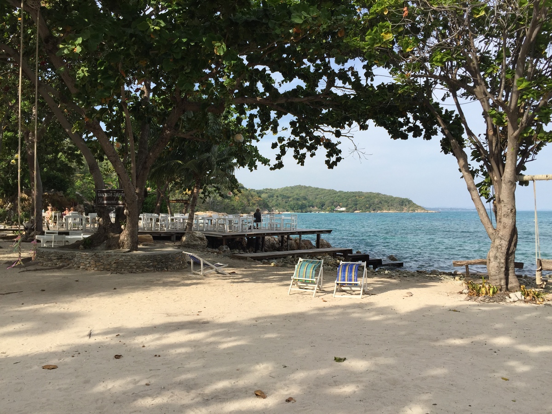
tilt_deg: +0.6
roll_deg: -0.9
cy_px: 207
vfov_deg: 48.2
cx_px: 276
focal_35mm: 29
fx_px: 462
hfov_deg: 61.7
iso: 32
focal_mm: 4.15
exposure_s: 1/1522
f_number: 2.2
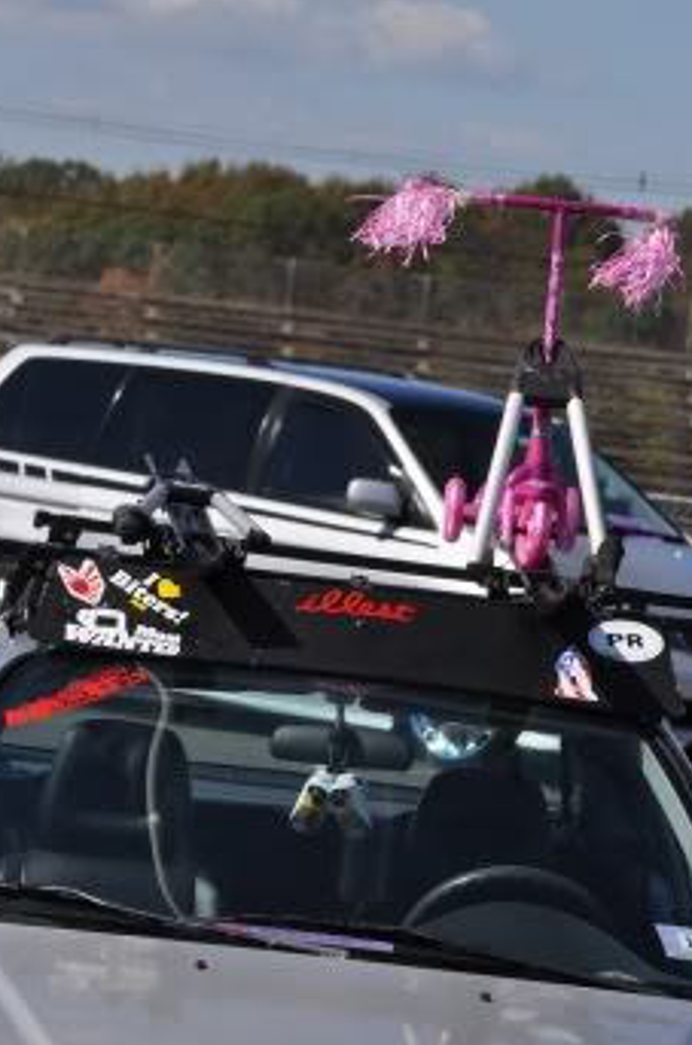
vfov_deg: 8.5
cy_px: 877
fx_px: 6984
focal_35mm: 241
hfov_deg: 5.7
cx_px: 358
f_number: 8
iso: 400
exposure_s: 1/2000
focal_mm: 86
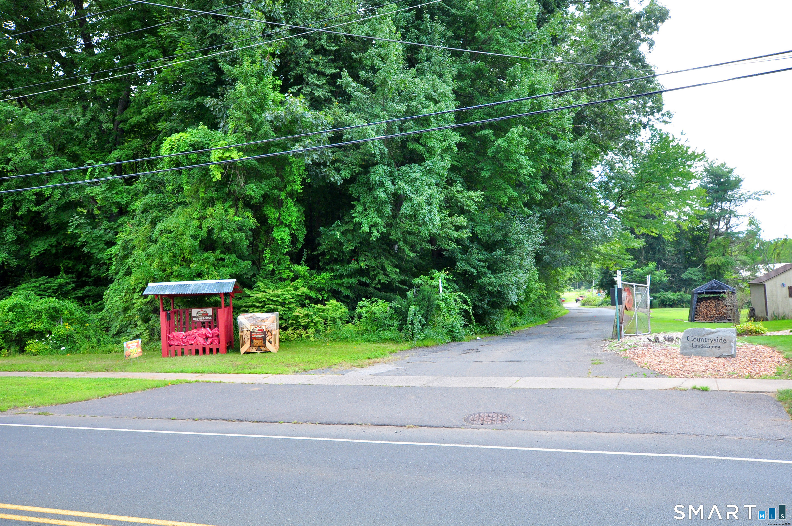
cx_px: 396
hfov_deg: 62.0
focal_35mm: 30
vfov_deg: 43.5
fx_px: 659
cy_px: 263
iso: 640
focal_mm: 20
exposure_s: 1/250
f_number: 8
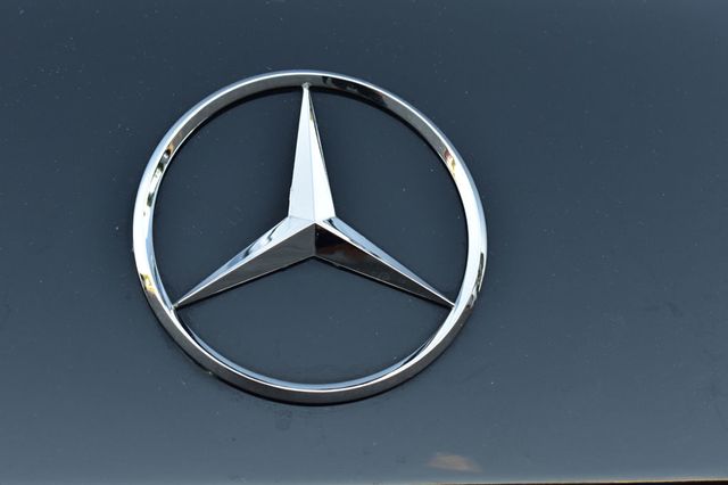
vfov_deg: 16.5
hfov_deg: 24.6
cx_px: 364
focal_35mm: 82
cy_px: 242
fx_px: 1667
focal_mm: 55
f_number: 8
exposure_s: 1/80
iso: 400
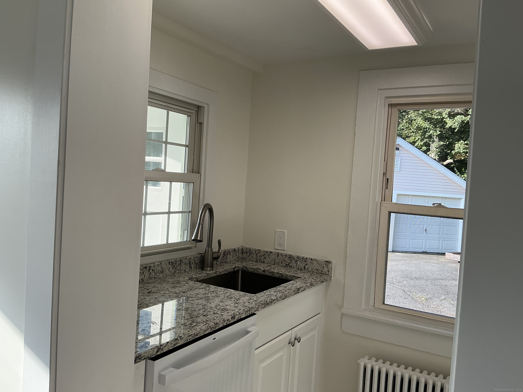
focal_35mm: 28
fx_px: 423
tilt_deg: -1.3
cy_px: 196
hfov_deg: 63.4
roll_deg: -3.0
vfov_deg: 49.7
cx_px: 262
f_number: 1.8
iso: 25
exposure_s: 1/215
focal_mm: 3
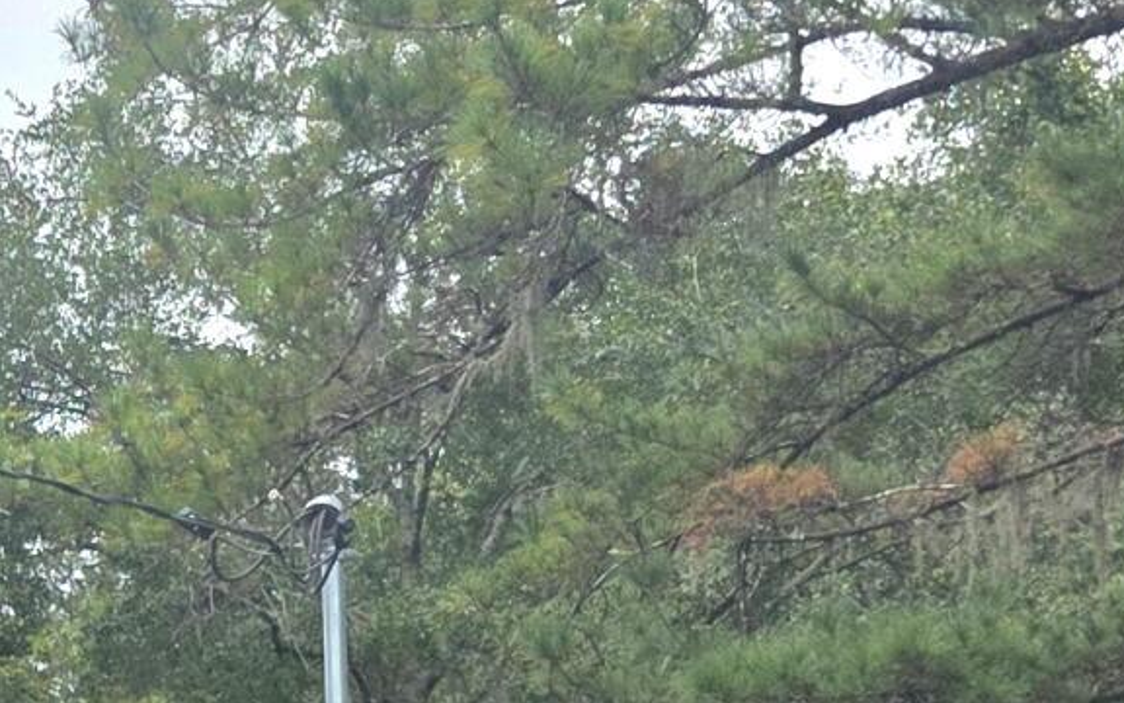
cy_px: 1123
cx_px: -1573
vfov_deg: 9.9
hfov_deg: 12.7
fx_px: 3890
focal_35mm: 127
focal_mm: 6.3
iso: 80
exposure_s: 1/3333
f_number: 1.7
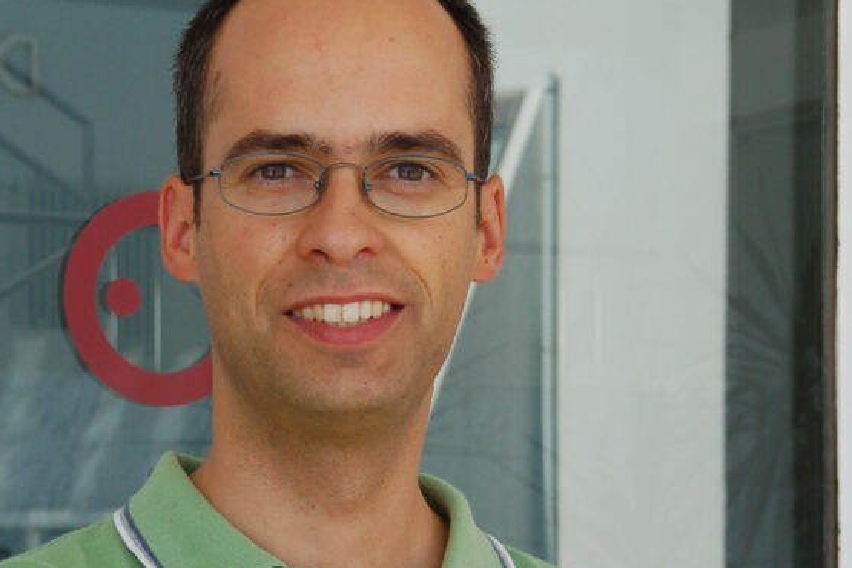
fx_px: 1822
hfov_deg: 26.2
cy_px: 256
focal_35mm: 77
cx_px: 316
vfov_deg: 17.7
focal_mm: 38
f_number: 8
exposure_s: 1/250
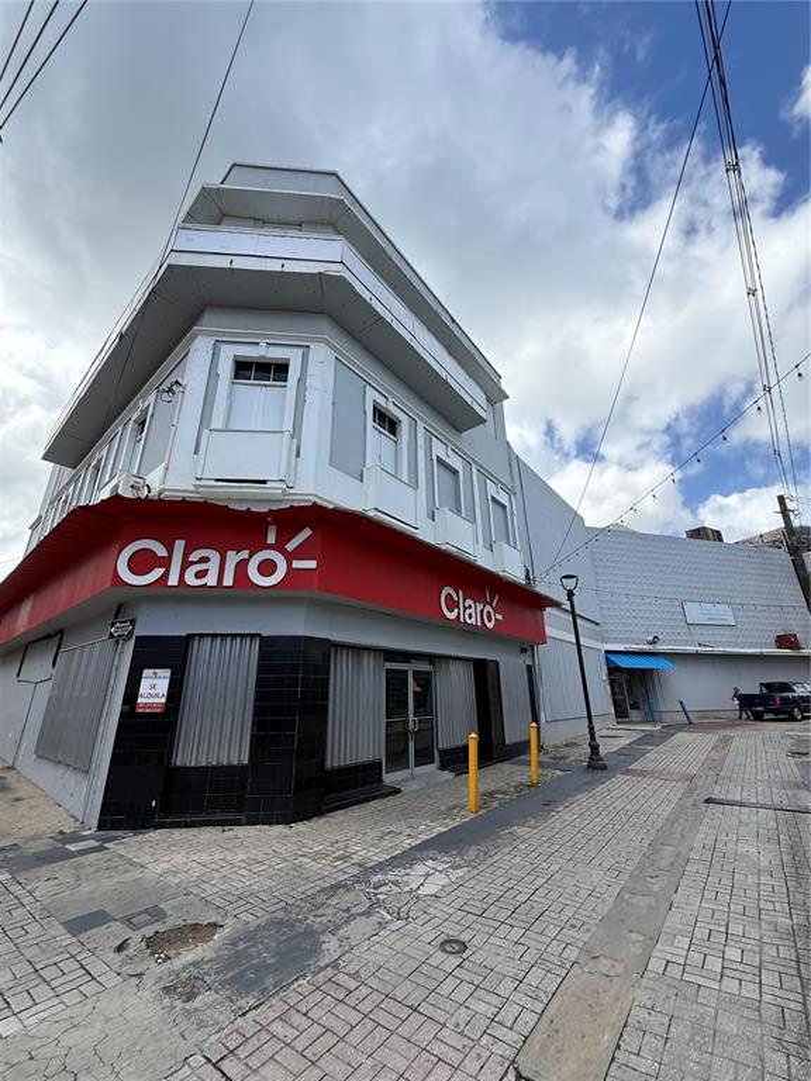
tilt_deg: +21.4
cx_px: 406
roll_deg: -0.4
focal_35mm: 14
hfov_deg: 85.7
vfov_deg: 102.1
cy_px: 540
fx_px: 437
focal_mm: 2.22
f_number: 2.2
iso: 64
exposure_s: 1/1189
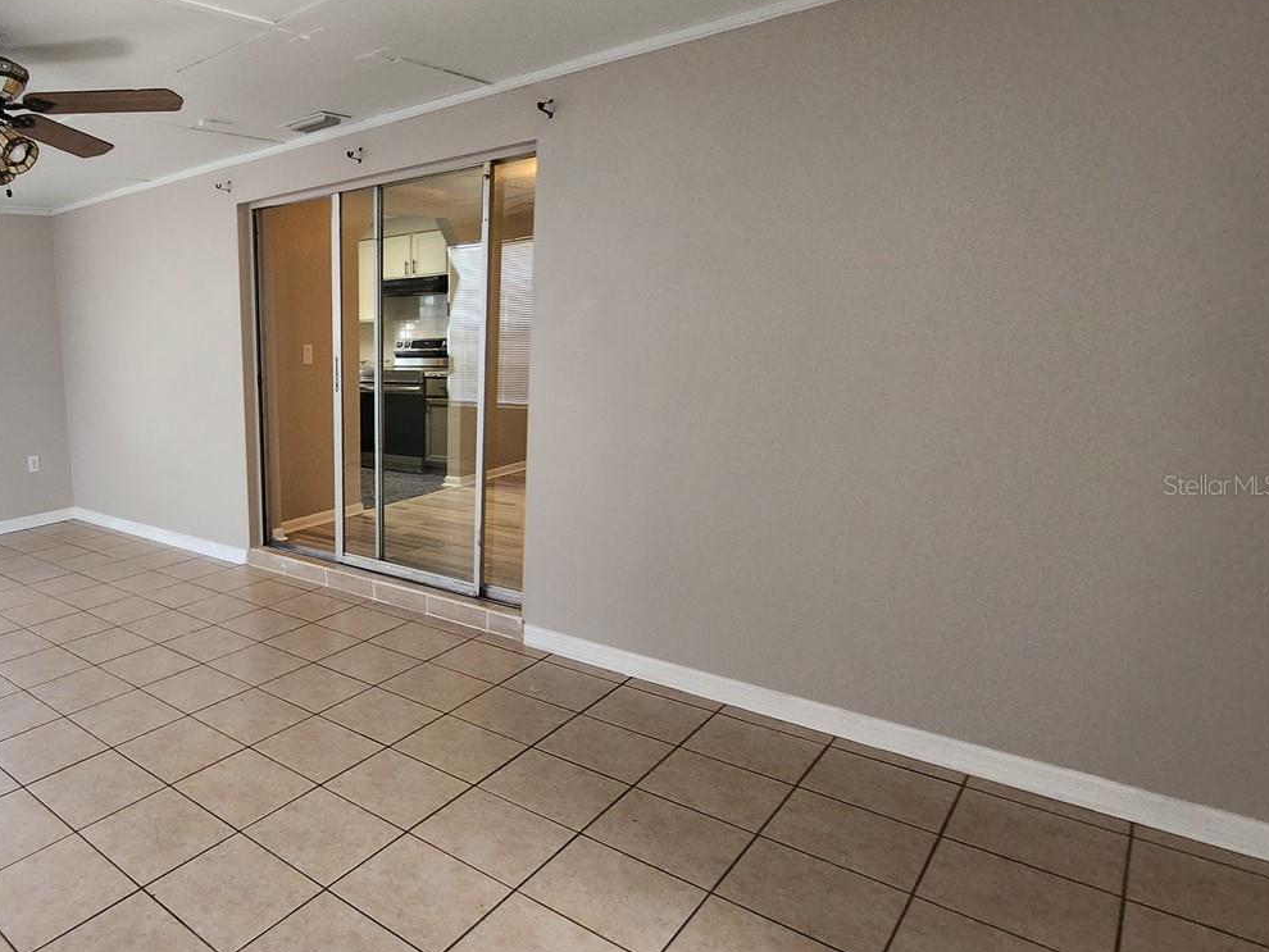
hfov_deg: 71.3
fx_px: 770
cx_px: 259
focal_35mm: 21
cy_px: 484
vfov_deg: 63.5
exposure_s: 1/60
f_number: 2.2
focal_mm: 1.74
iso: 200
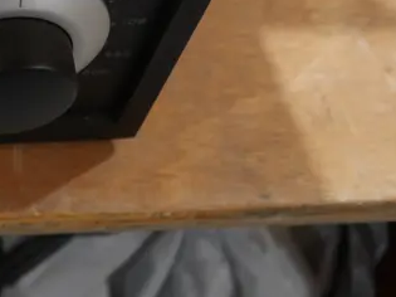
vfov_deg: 15.7
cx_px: -194
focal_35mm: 91
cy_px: -45
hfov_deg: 19.0
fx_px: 1041
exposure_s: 1/60
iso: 800
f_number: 3.5
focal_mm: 14
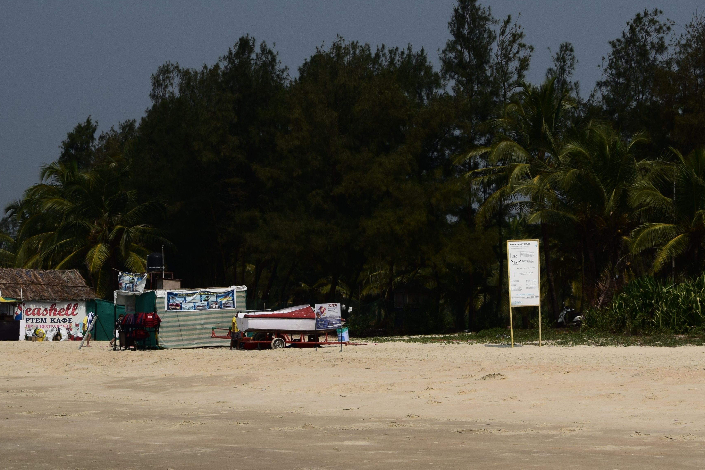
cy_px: 184
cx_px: 570
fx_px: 2663
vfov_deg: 10.1
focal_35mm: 136
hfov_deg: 15.0
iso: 200
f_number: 13
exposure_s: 1/800
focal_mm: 52
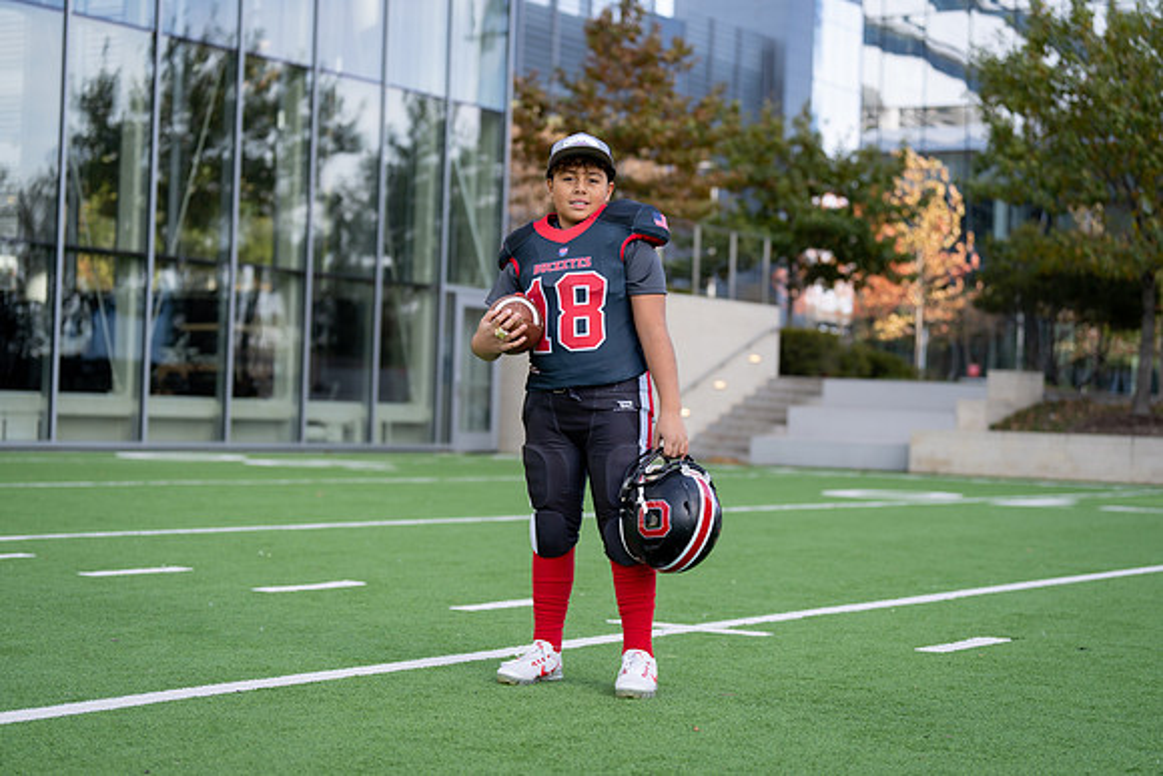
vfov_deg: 19.5
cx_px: 582
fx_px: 2262
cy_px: 388
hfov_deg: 28.8
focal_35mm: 70
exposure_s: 1/400
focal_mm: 70
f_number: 2.8
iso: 100
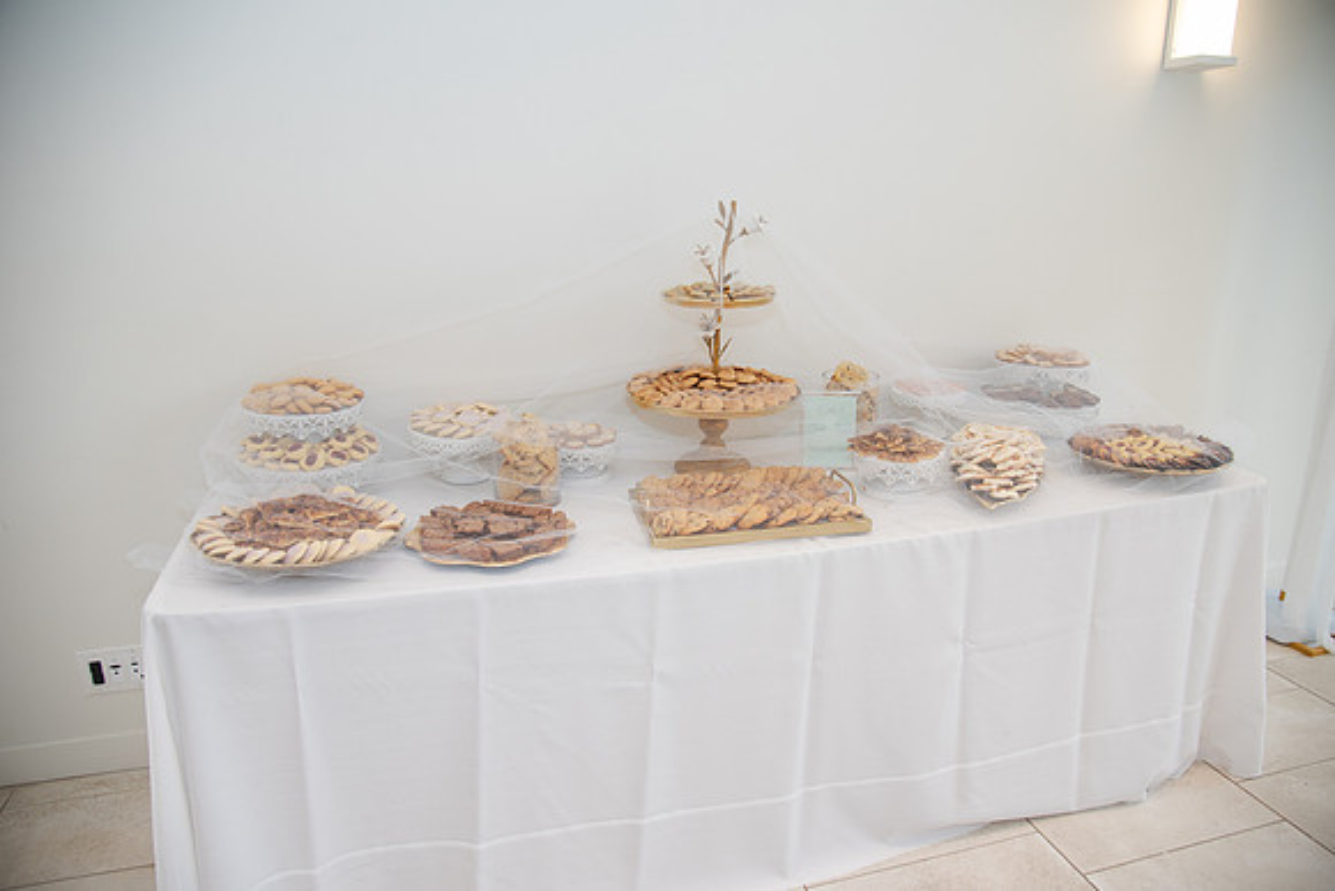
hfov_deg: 73.7
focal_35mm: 24
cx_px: 668
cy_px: 446
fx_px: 890
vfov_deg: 53.2
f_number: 4
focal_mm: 24
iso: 450
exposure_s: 1/200
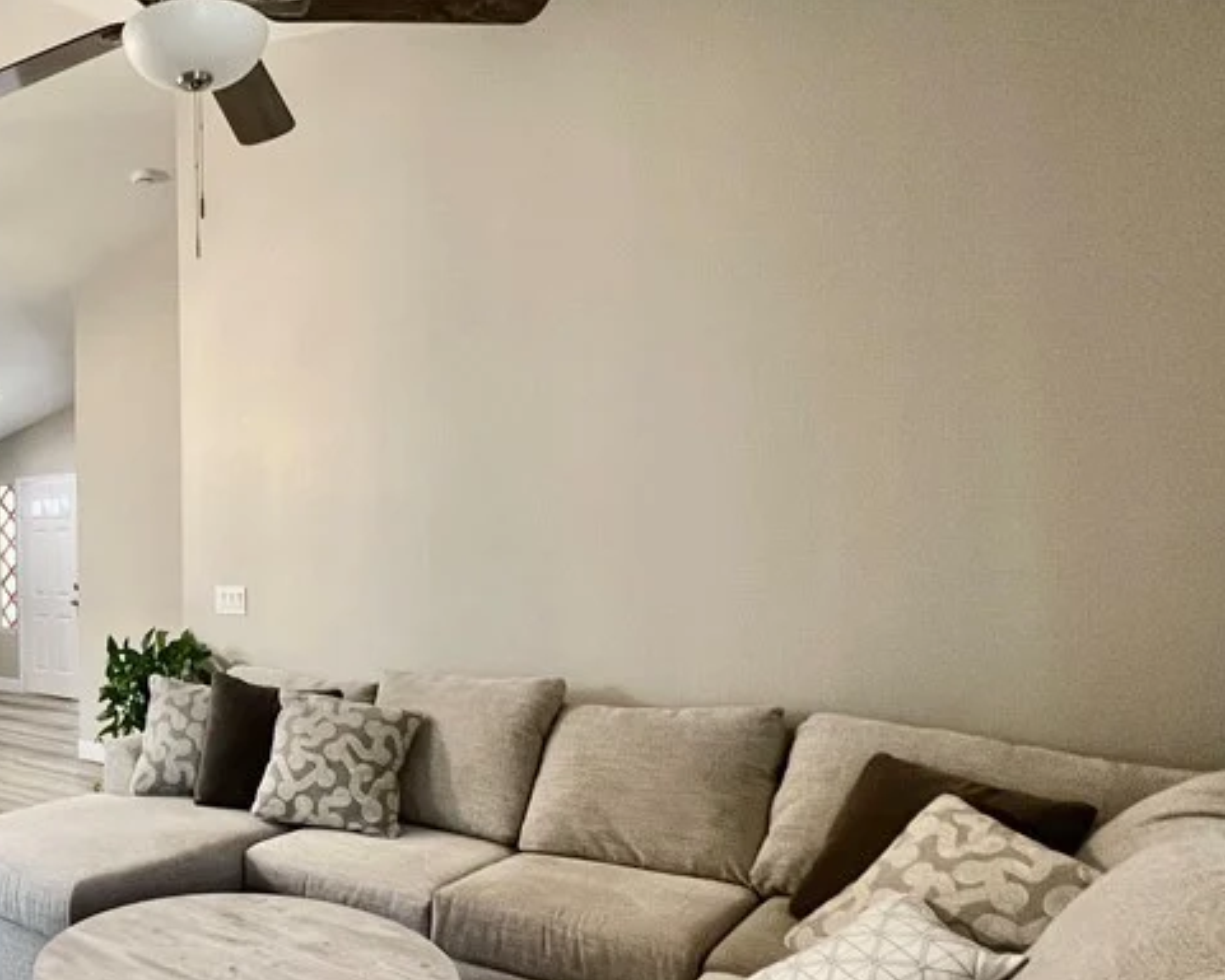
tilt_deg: -1.5
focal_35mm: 27
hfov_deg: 55.6
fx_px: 979
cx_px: 125
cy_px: 585
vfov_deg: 52.8
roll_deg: +1.4
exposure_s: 1/60
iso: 200
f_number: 1.8
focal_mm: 1.57
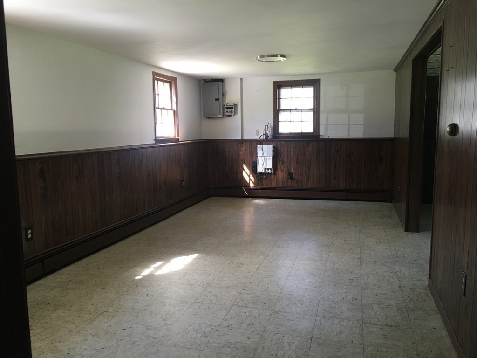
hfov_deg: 61.7
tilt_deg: -5.1
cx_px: 238
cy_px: 179
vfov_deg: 48.2
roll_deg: +0.8
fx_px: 400
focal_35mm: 29
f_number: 2.2
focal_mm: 4.15
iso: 80
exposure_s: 1/30
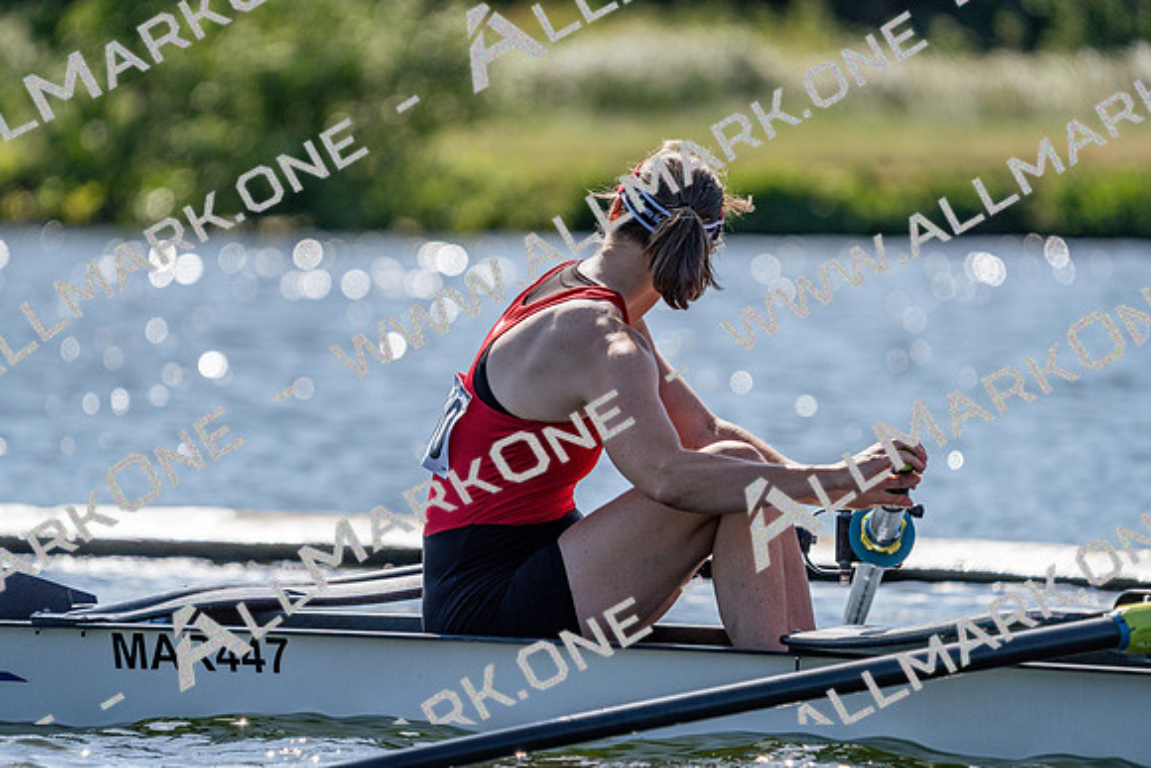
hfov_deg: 5.0
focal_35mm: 415
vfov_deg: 3.3
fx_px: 13271
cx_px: 576
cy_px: 384
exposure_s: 1/2000
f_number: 6.3
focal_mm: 415
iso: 250
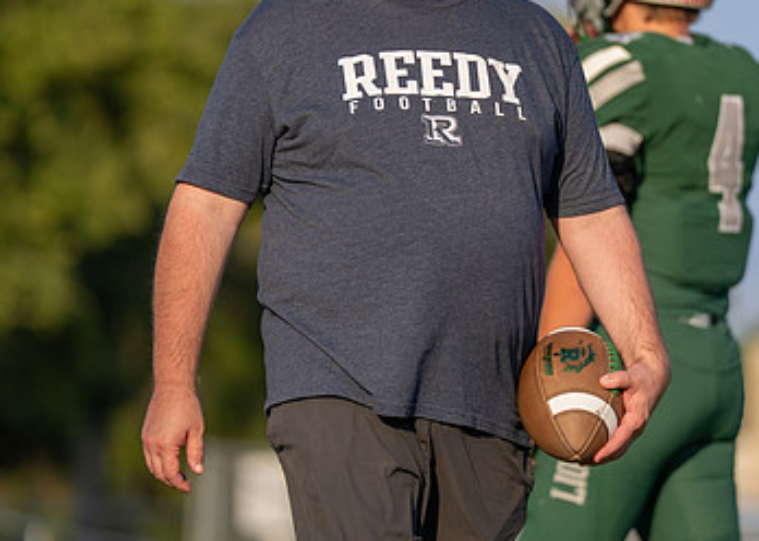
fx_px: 9154
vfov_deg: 3.4
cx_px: 415
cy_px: 145
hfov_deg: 4.7
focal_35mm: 425
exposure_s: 1/1600
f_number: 2.8
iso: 100
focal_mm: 200
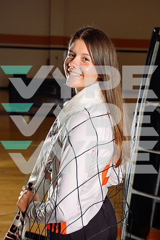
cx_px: 80
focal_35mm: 56
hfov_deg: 24.2
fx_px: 373
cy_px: 120
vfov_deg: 35.6
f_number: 5
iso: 160
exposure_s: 1/250
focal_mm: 56
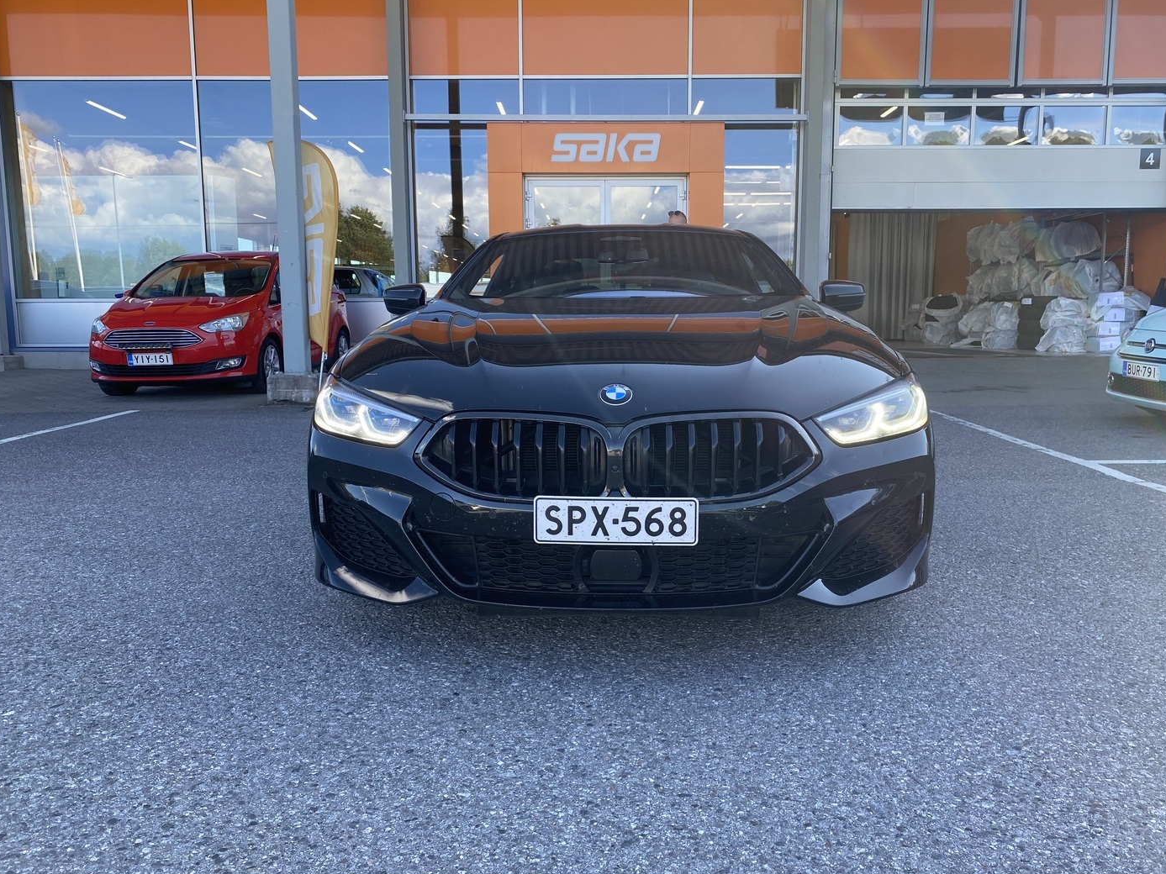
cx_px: 583
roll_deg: -0.3
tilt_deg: -6.9
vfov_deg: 51.3
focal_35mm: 27
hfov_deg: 65.3
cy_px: 434
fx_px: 909
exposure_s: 1/426
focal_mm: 4.25
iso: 32
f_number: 1.8
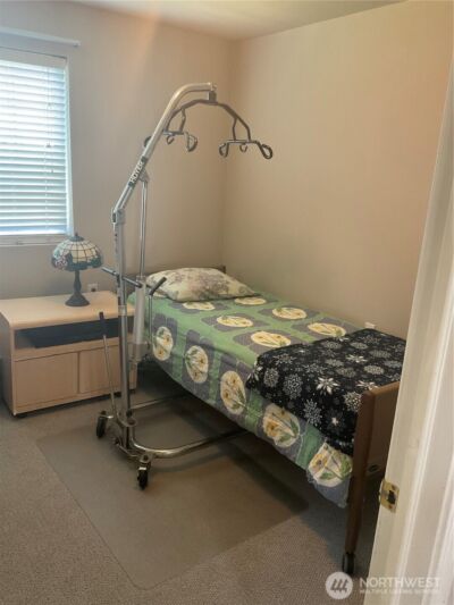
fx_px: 507
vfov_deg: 61.6
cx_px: 227
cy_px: 302
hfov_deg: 48.2
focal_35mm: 29
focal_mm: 3
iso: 250
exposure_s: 1/40
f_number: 1.8
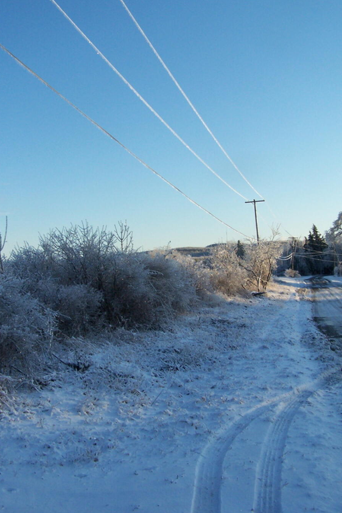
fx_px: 570
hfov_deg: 33.4
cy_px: 258
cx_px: 172
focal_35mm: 40
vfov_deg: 48.5
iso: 200
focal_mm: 6.3
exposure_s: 1/1000
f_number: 4
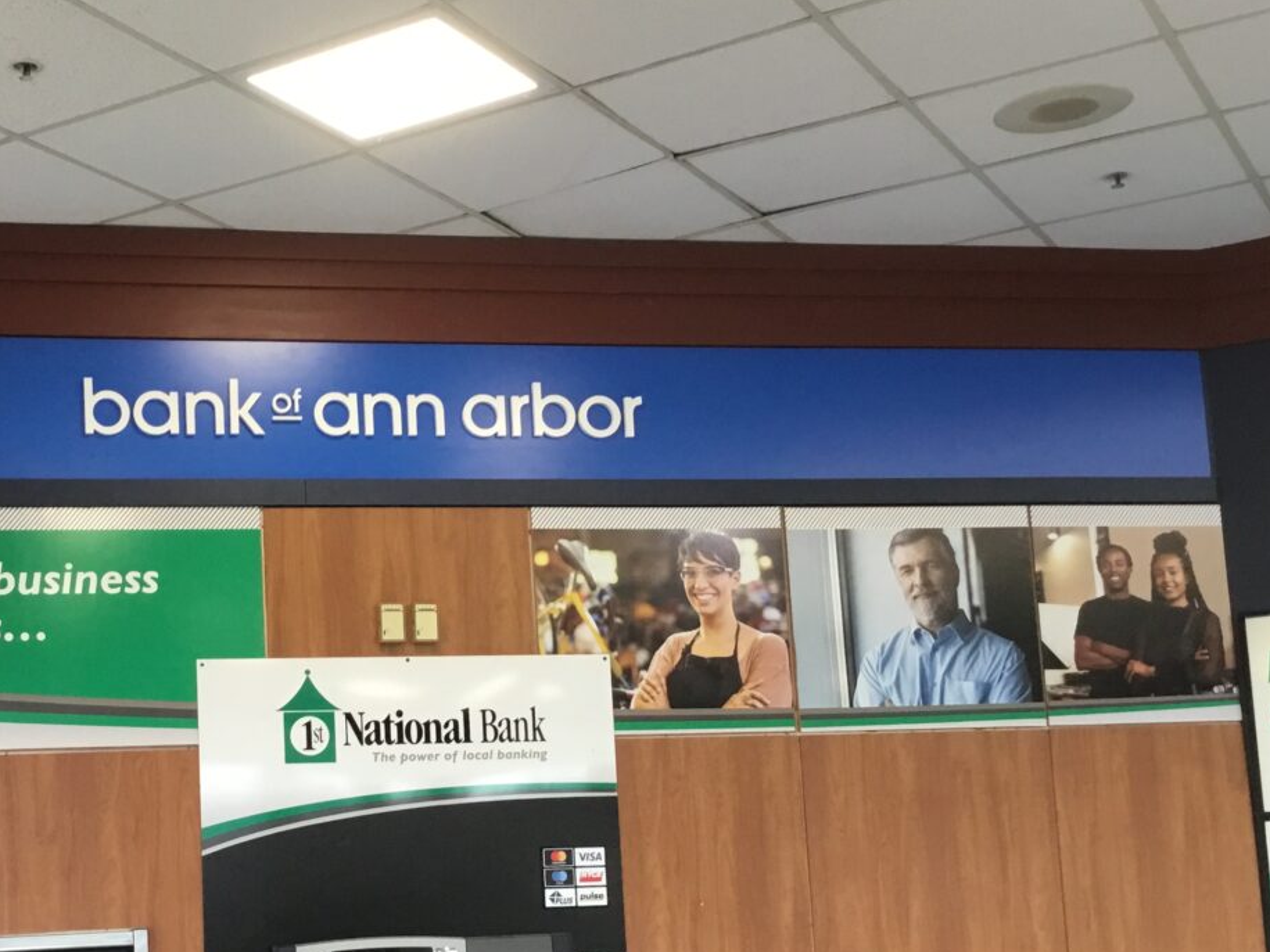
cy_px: 637
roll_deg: +1.0
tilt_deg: +8.2
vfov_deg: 27.9
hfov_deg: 36.0
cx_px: 330
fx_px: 1908
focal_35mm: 52
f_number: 2.4
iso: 40
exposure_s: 1/30
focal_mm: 3.3
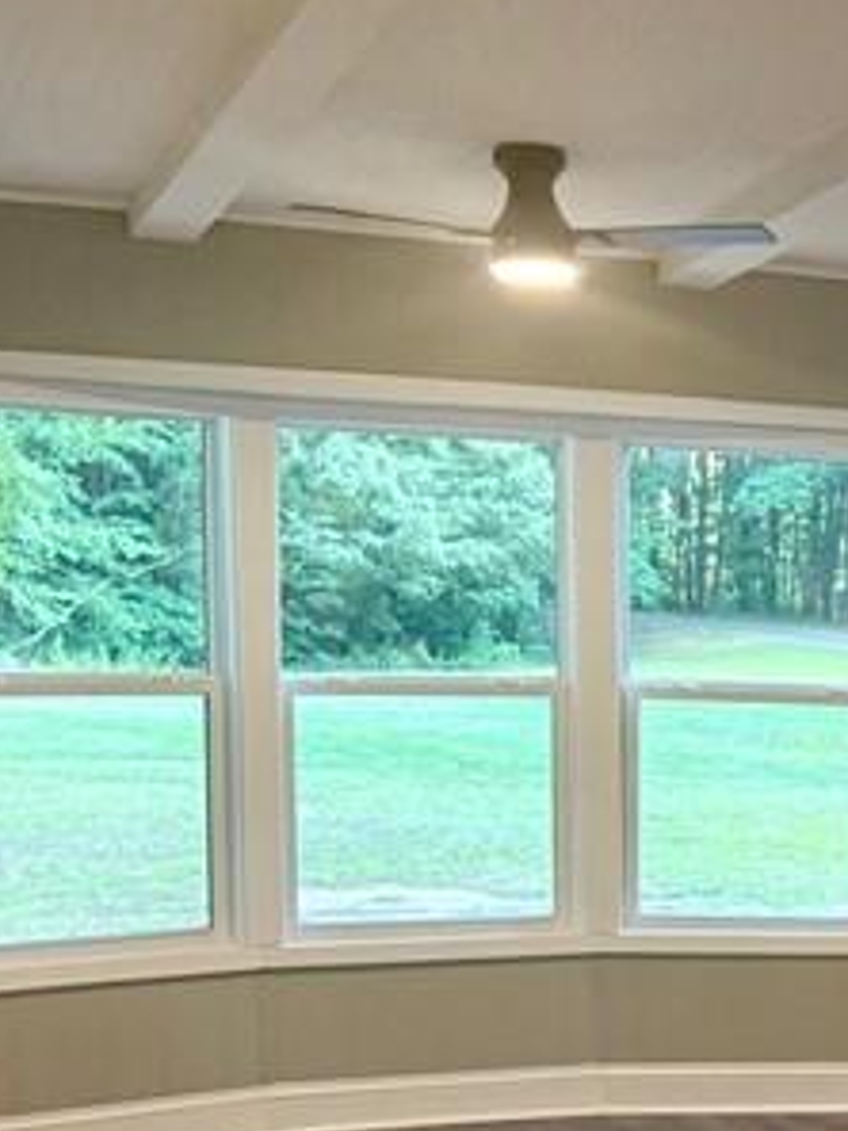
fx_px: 2711
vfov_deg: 23.3
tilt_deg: -6.0
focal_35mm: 83
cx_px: 1497
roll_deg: -2.0
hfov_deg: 15.4
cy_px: 875
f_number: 1.78
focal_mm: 6.76
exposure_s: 1/60
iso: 200
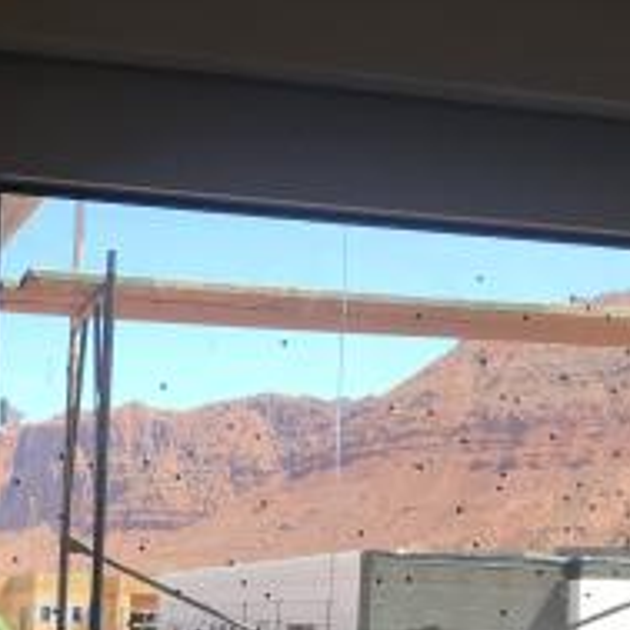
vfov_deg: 20.0
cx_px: 70
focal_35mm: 84
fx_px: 1730
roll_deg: -2.1
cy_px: 633
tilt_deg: +1.0
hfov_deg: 20.3
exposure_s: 1/656
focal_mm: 3.99
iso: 20
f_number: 1.8
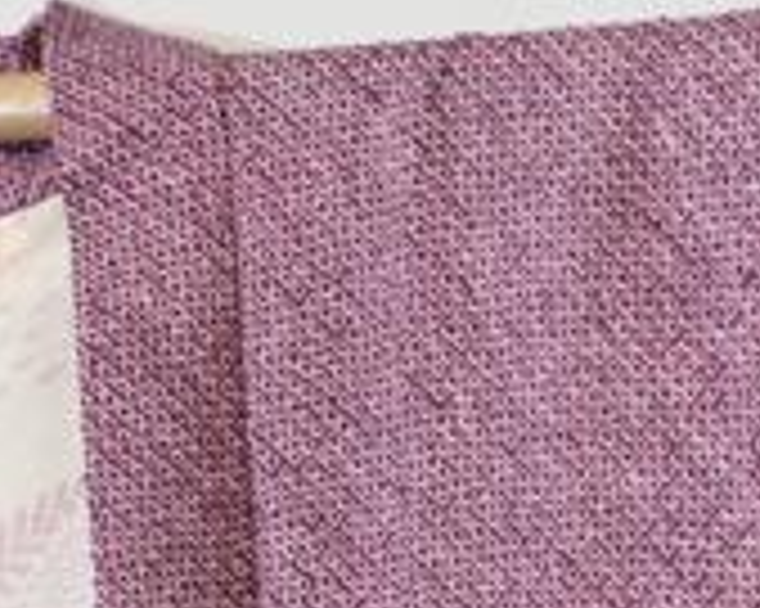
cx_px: -18
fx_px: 5283
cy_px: 1155
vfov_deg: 6.4
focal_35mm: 235
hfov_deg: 8.2
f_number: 4
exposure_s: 1/40
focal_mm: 39
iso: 320
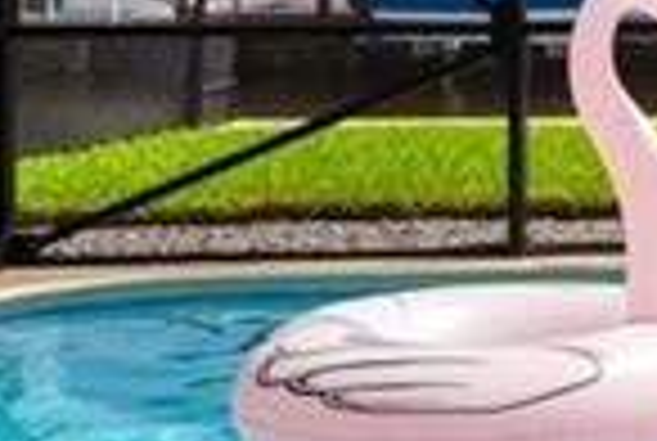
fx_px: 1792
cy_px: -25
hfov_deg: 16.3
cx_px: 1282
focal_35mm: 98
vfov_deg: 13.8
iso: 160
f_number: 7.1
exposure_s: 1/50
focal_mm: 14
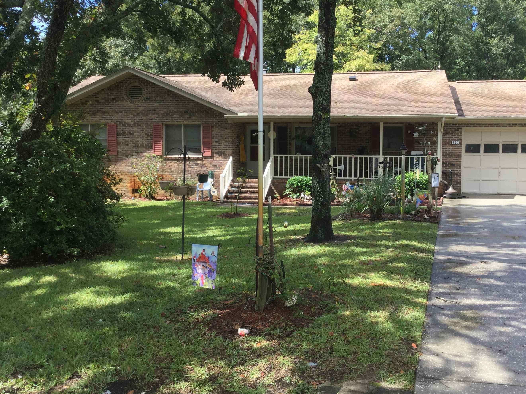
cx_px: 299
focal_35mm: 36
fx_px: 547
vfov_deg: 39.6
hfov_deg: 51.2
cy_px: 183
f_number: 2.4
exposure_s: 1/422
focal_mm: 3.3
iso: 25
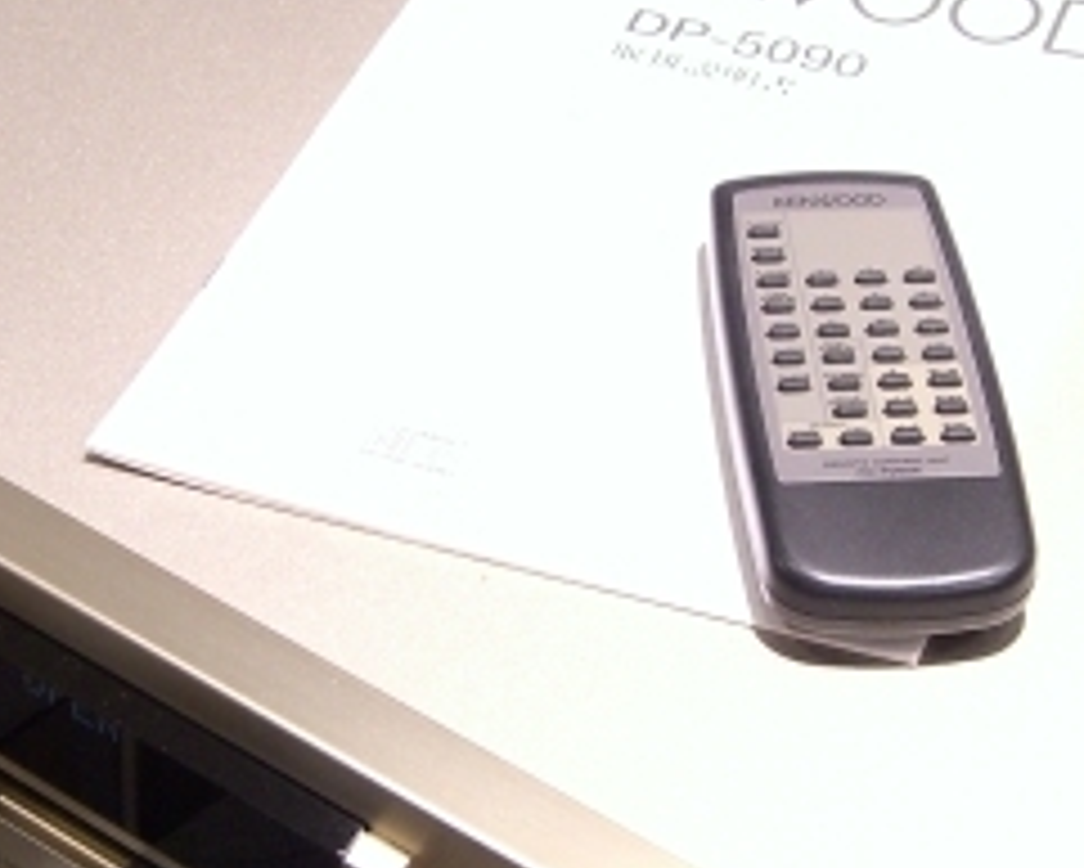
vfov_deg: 13.0
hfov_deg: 16.2
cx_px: 486
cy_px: 553
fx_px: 3819
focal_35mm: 119
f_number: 3.1
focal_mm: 9.5
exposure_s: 1/15
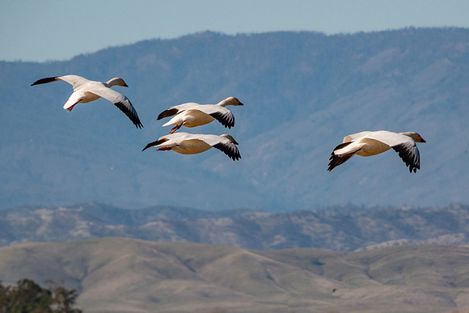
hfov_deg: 2.8
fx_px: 9642
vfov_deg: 1.9
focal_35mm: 740
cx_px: 266
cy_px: 165
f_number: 6.3
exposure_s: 1/1250
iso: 100
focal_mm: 177.86
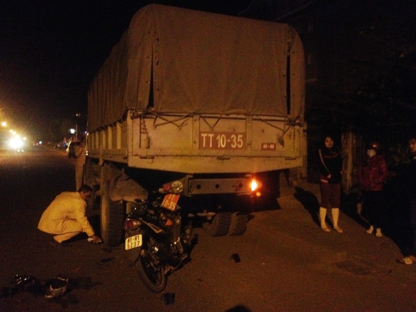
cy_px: 156
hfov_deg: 52.6
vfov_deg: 40.7
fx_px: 421
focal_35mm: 35
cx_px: 208
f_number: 2.4
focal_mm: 4.28
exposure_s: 1/15
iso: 800
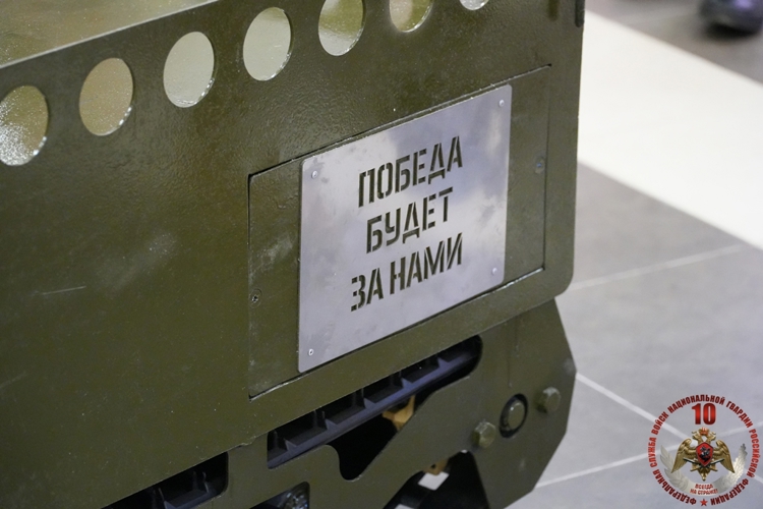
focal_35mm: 120
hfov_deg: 17.1
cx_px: 382
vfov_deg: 11.4
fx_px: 2543
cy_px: 254
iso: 6400
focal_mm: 80
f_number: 4
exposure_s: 1/125
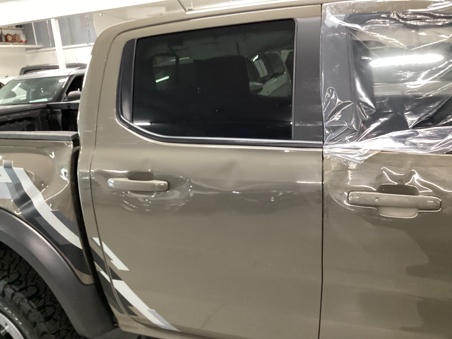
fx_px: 405
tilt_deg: -15.9
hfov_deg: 58.4
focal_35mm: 31
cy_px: 170
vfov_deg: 45.4
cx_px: 226
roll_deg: +3.8
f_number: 2.4
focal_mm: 3.3
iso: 320
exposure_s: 1/30
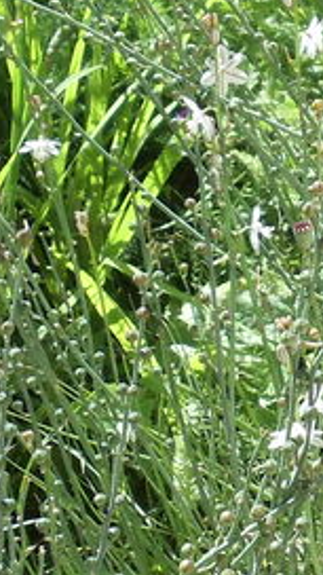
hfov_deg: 6.7
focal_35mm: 176
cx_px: 606
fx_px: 2680
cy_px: 101
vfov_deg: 12.2
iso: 100
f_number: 3.5
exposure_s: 1/400
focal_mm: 6
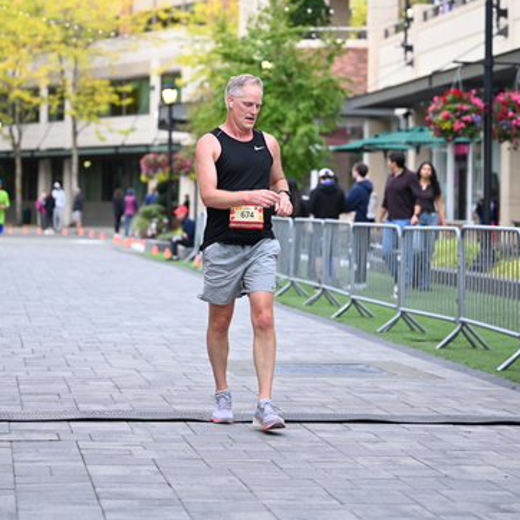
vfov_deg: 16.4
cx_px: 261
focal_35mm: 106
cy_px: 171
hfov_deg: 16.4
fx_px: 1802
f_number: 2.8
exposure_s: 1/1600
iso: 1000
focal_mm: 82
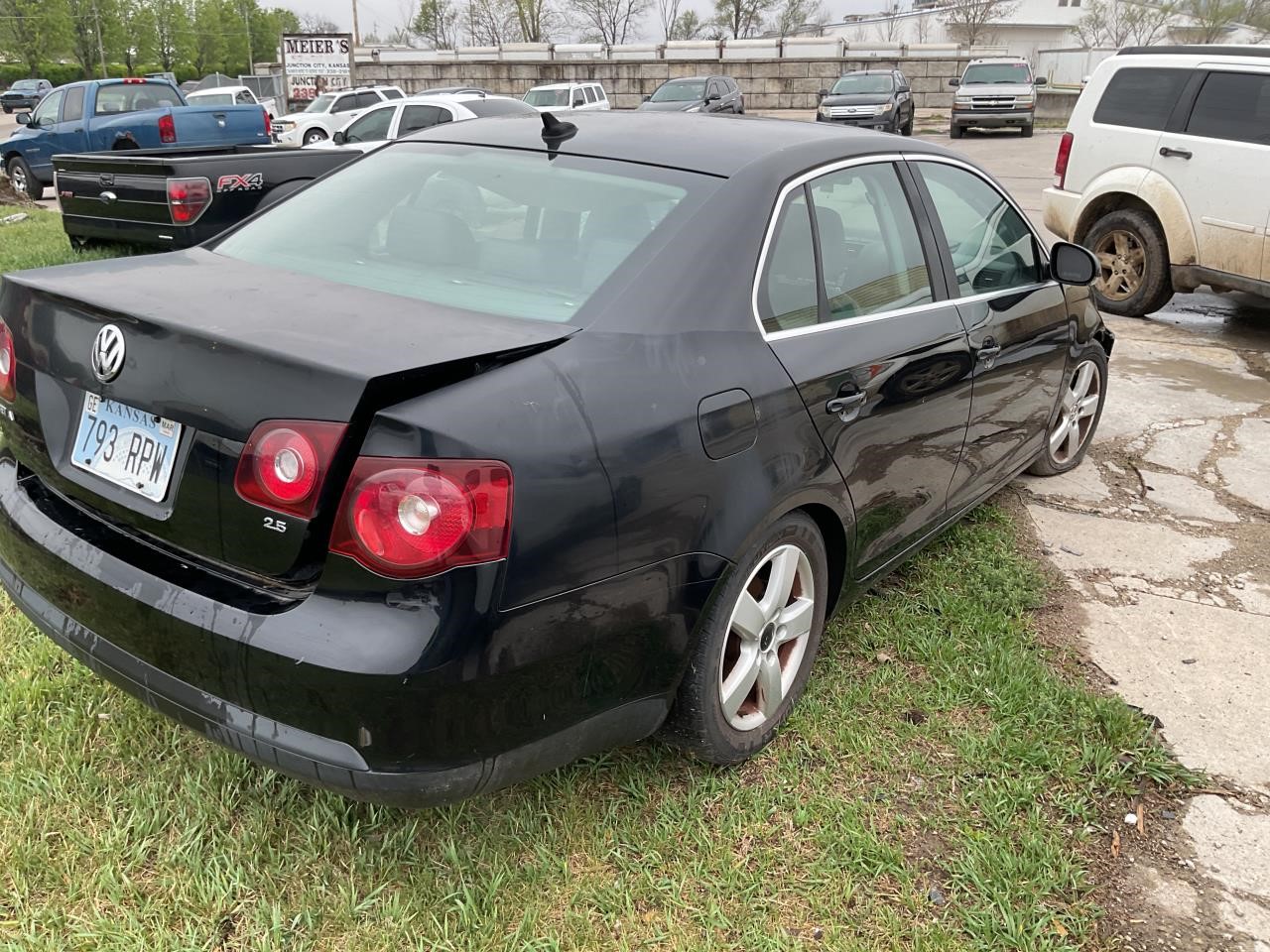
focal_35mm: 29
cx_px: 635
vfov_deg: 48.2
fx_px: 1064
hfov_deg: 61.7
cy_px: 476
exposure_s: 1/120
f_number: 1.8
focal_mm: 3
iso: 32
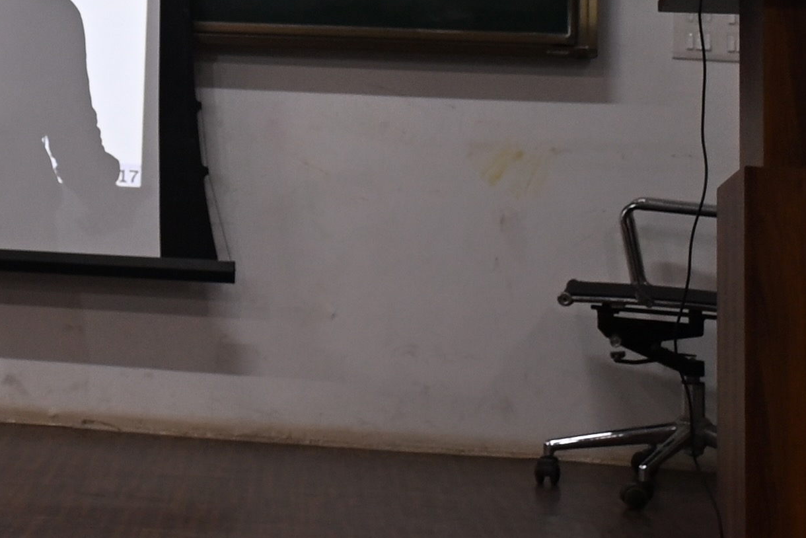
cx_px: -229
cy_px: -179
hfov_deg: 17.3
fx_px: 2486
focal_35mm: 111
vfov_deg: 12.0
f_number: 4.5
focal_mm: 23
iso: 450
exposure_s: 1/60
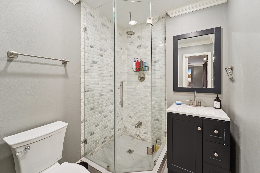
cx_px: 130
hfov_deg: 104.3
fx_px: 101
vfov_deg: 81.2
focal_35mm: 14
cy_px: 86
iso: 500
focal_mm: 14
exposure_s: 1/10
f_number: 8
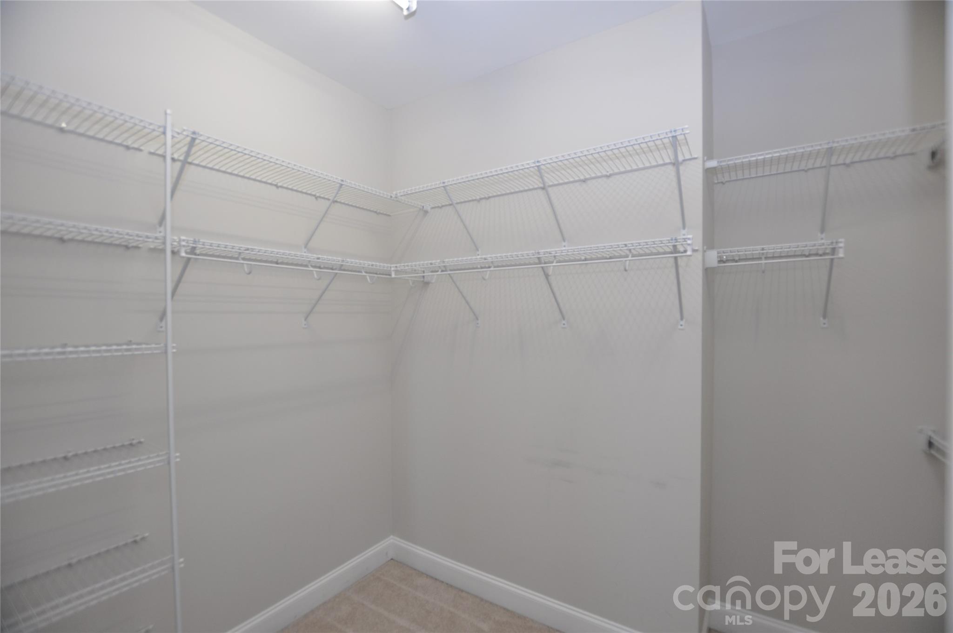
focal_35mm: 15
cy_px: 316
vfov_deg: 77.2
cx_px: 476
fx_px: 397
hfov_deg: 100.5
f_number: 3.5
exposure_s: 1/45
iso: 400
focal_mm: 10
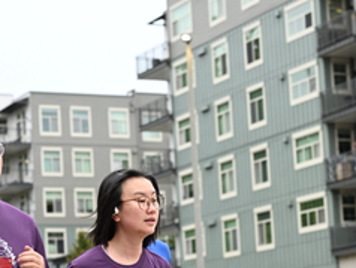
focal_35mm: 120
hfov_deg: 16.4
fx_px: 1235
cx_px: 128
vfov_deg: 12.3
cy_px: 237
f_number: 4
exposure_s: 1/800
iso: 1600
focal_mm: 54
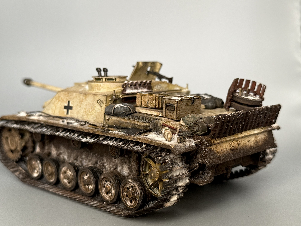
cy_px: 113
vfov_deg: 30.3
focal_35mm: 48
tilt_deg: -11.5
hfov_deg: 39.7
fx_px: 417
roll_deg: +1.2
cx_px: 150
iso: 100
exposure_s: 1/169
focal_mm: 6.76
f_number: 1.78
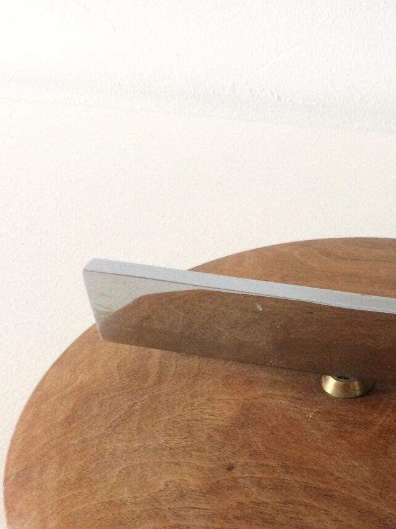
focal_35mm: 55
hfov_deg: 25.6
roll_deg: +2.1
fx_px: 840
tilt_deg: -43.7
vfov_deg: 34.0
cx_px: 362
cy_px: 416
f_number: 2.2
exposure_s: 1/25
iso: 250
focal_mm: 4.15
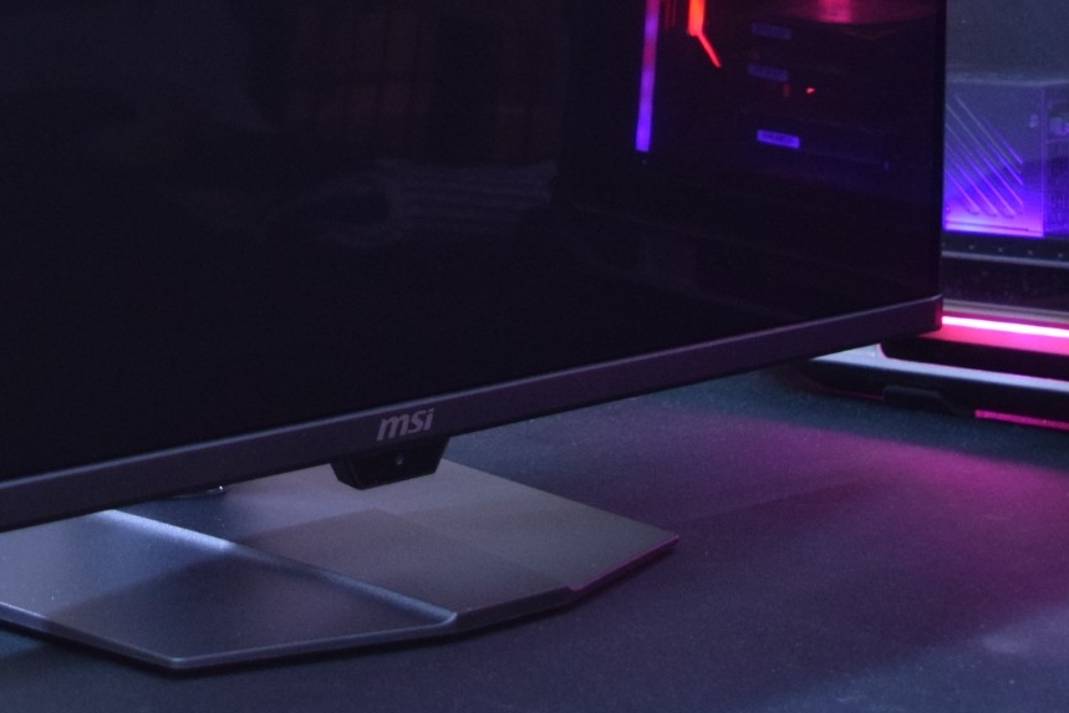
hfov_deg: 24.0
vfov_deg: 16.1
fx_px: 2465
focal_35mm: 83
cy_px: -35
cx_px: 177
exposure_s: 1/10
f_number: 3.8
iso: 1600
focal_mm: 22
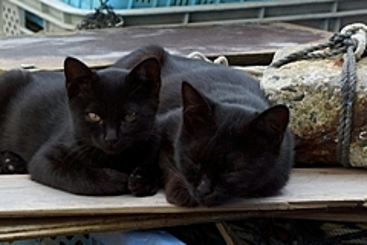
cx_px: 52
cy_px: -7
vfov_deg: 8.7
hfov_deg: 13.1
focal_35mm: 156
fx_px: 1590
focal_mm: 50
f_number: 5
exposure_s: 1/250
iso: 100
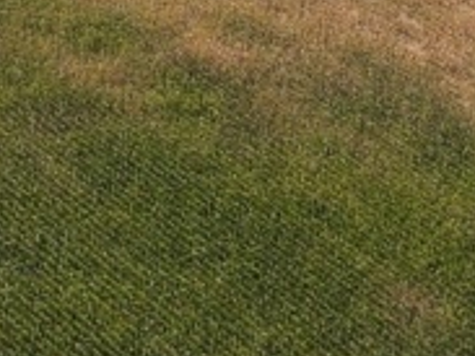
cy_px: -586
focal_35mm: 135
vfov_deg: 9.4
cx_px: -164
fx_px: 1851
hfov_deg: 14.0
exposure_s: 1/500
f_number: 2.8
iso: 100
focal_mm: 4.5
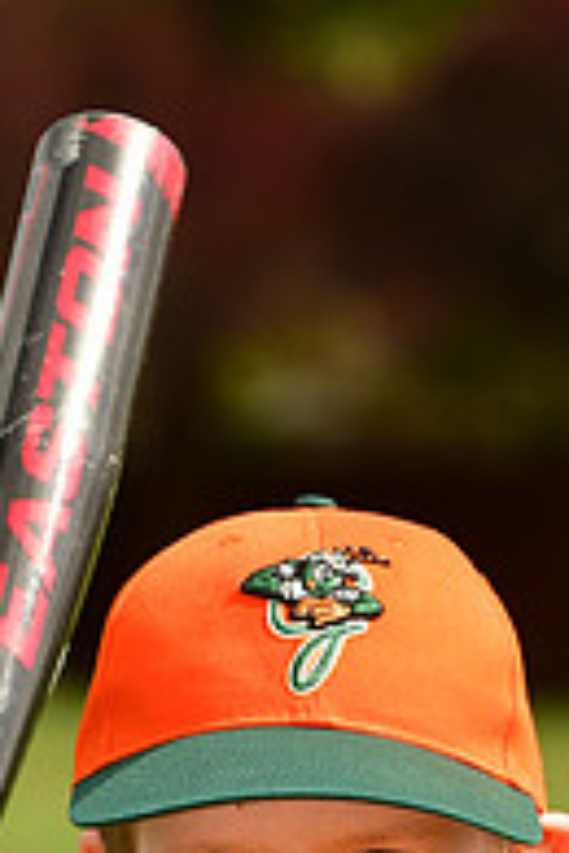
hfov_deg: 2.6
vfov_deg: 3.8
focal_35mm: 536
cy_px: 1229
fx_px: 12707
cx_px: 164
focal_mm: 120
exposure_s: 1/1000
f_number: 5
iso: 200
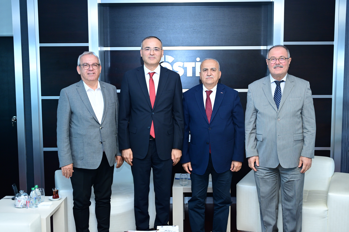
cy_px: 116
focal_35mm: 41
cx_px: 174
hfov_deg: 47.4
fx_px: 397
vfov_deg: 32.6
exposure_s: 1/125
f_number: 4
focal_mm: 41
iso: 1250
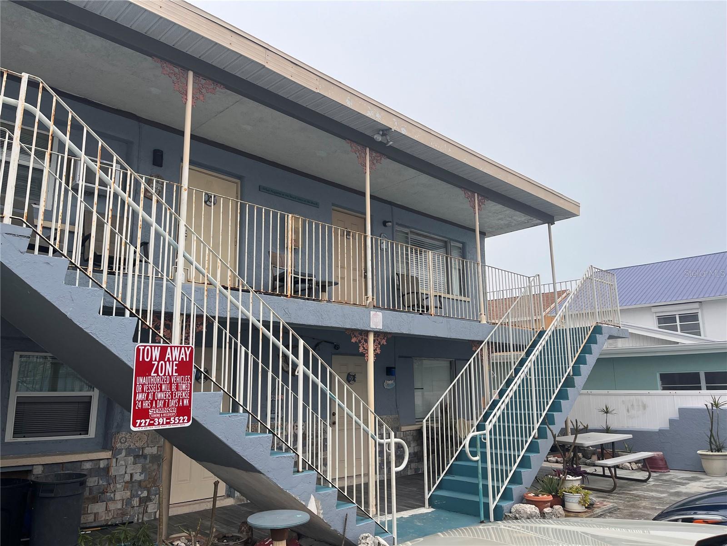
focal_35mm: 26
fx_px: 546
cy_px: 273
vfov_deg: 53.1
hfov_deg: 67.3
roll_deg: +0.1
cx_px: 364
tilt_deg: +12.9
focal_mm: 5.1
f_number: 1.6
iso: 50
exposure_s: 1/4016
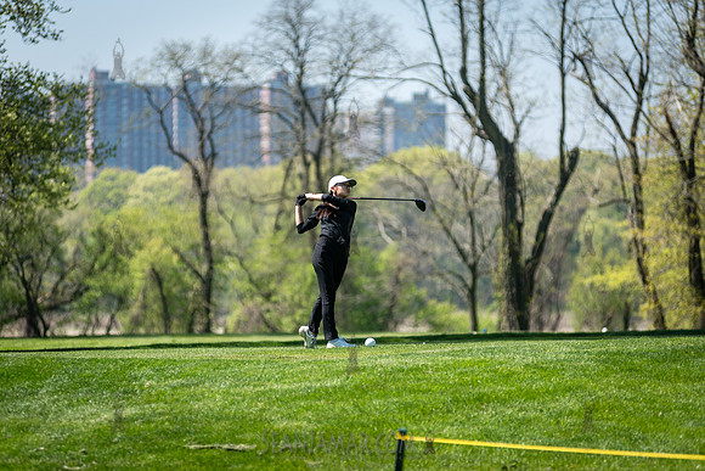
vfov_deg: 6.8
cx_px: 352
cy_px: 236
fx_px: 3934
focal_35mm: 201
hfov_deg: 10.2
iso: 100
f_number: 3.5
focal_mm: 200
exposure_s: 1/800
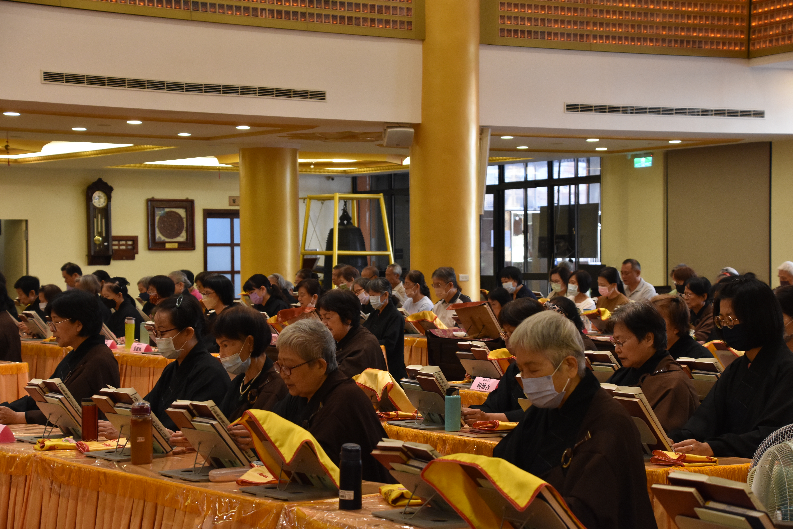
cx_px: 396
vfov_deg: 18.2
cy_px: 264
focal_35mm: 75
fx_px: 1652
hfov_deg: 27.0
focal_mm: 50
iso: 1600
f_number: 5.6
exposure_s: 1/125
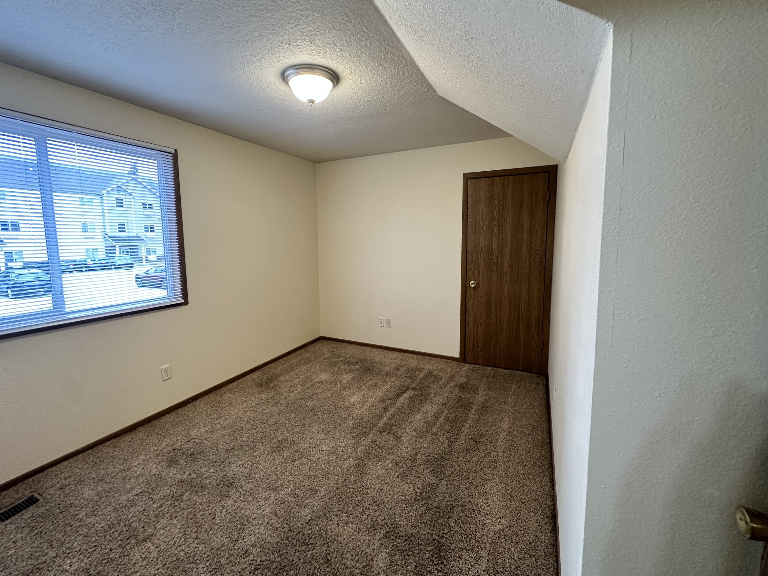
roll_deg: -0.4
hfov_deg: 98.1
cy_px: 274
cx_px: 372
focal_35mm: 15
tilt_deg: -5.7
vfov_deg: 81.7
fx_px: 333
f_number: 2.2
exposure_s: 1/60
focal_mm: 2.22
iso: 250
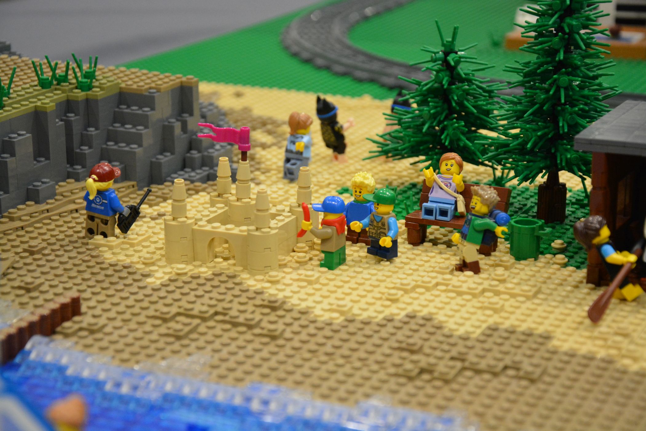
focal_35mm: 87
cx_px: 323
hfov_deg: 23.4
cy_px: 216
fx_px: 1561
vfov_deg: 15.7
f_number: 5
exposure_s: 1/125
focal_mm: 58
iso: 2500
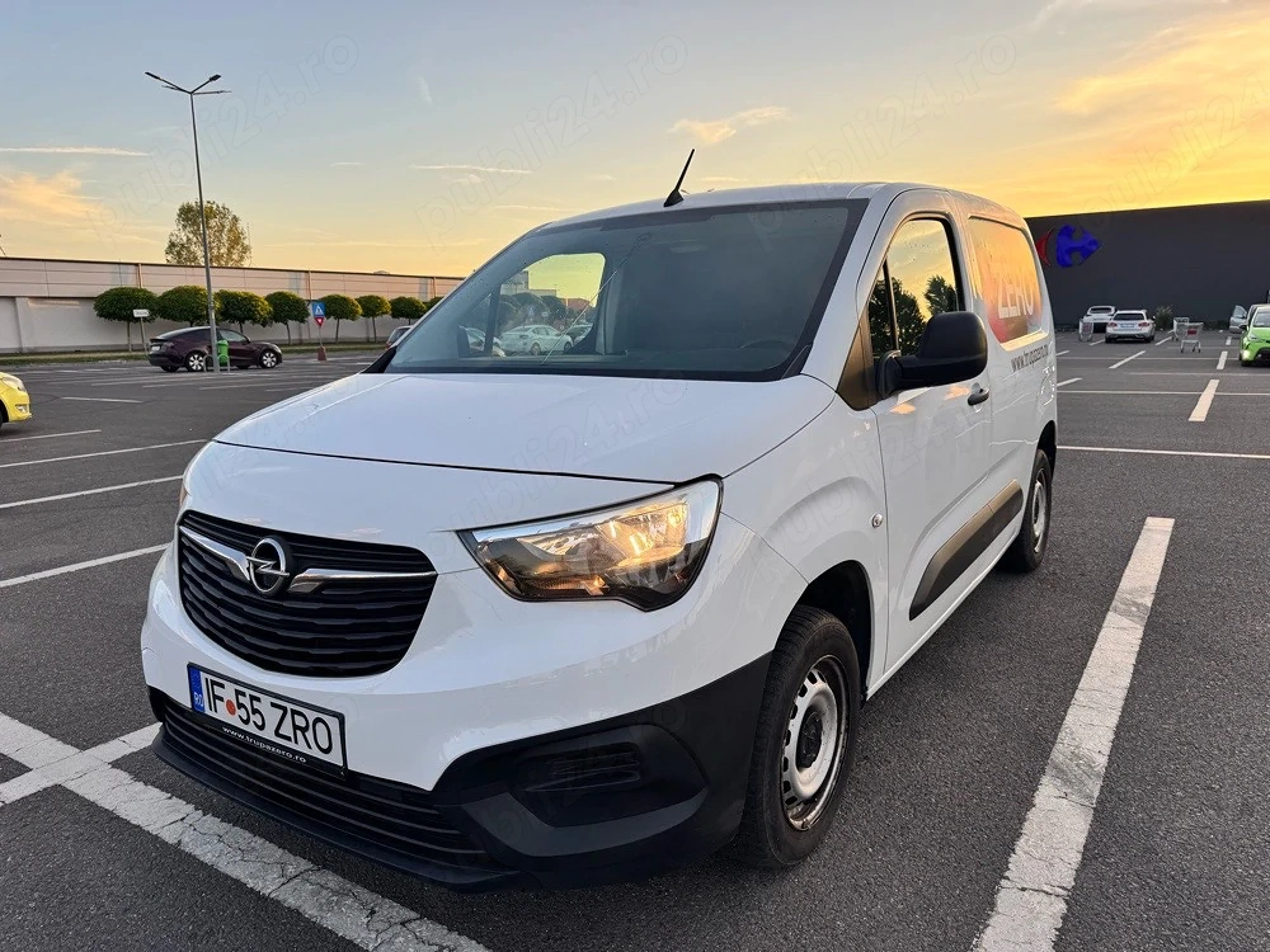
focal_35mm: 24
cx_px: 635
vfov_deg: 56.8
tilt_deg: -10.1
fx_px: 881
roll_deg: +1.8
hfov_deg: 71.6
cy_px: 476
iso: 80
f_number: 1.78
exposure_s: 1/756
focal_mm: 6.76
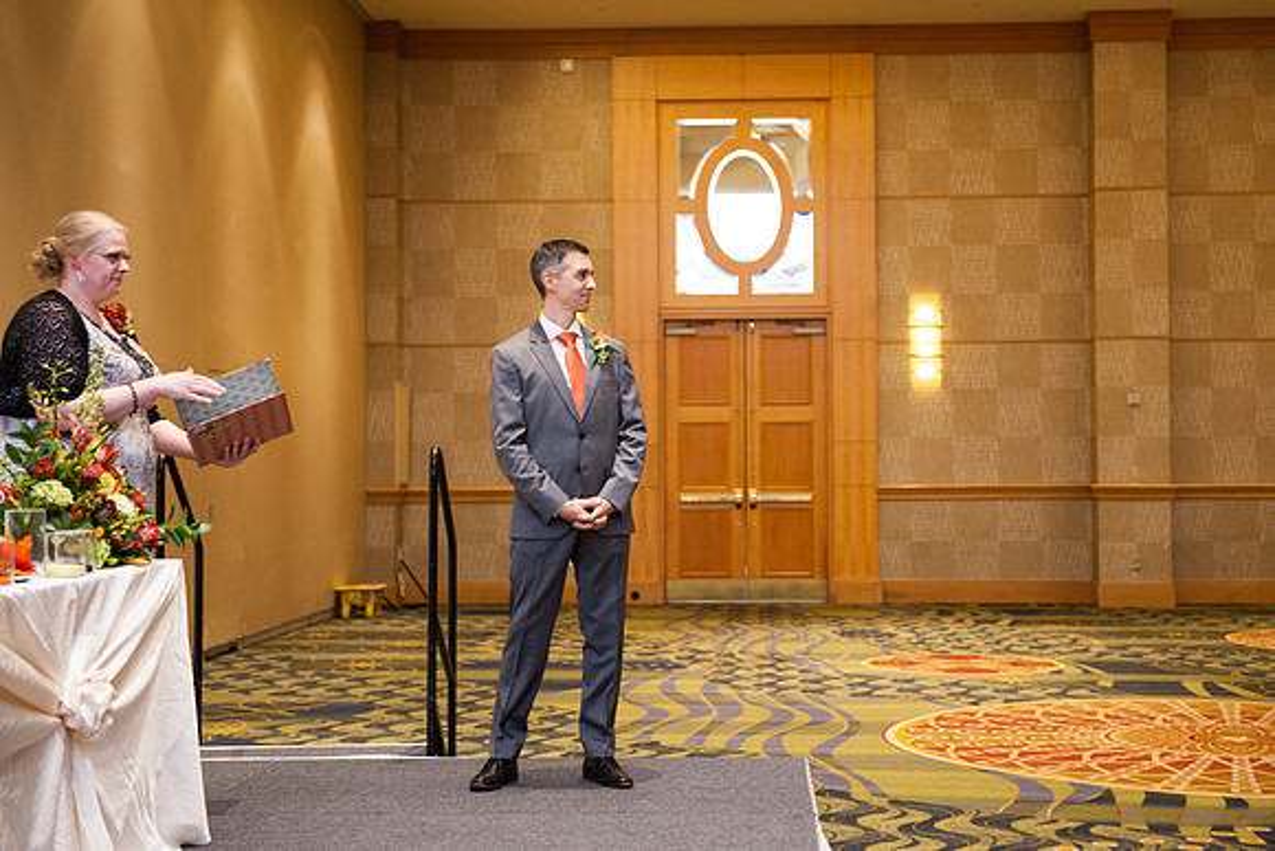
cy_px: 375
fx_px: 2063
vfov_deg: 23.3
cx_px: 714
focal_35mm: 58
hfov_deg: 34.3
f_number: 2.8
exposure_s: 1/60
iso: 1000
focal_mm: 52
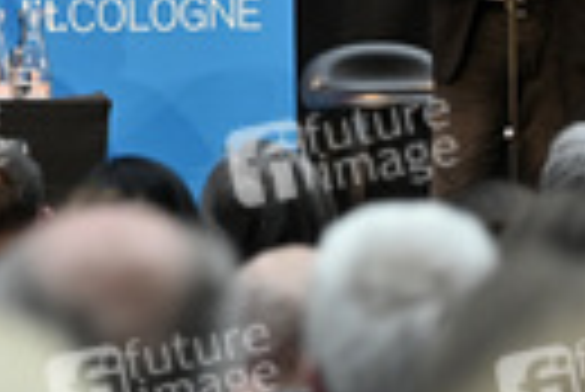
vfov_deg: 4.6
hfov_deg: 6.8
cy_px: 41
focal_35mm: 298
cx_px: -227
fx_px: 4848
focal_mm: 86
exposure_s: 1/400
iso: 800
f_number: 2.8
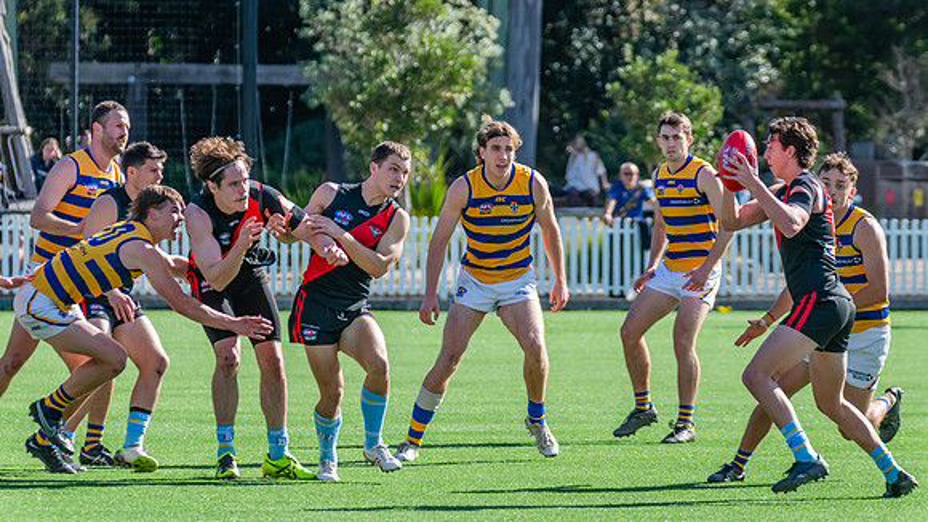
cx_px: 469
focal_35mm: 369
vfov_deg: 3.3
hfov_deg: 5.9
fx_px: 9077
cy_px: 213
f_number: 8
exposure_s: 1/1000
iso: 800
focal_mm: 320
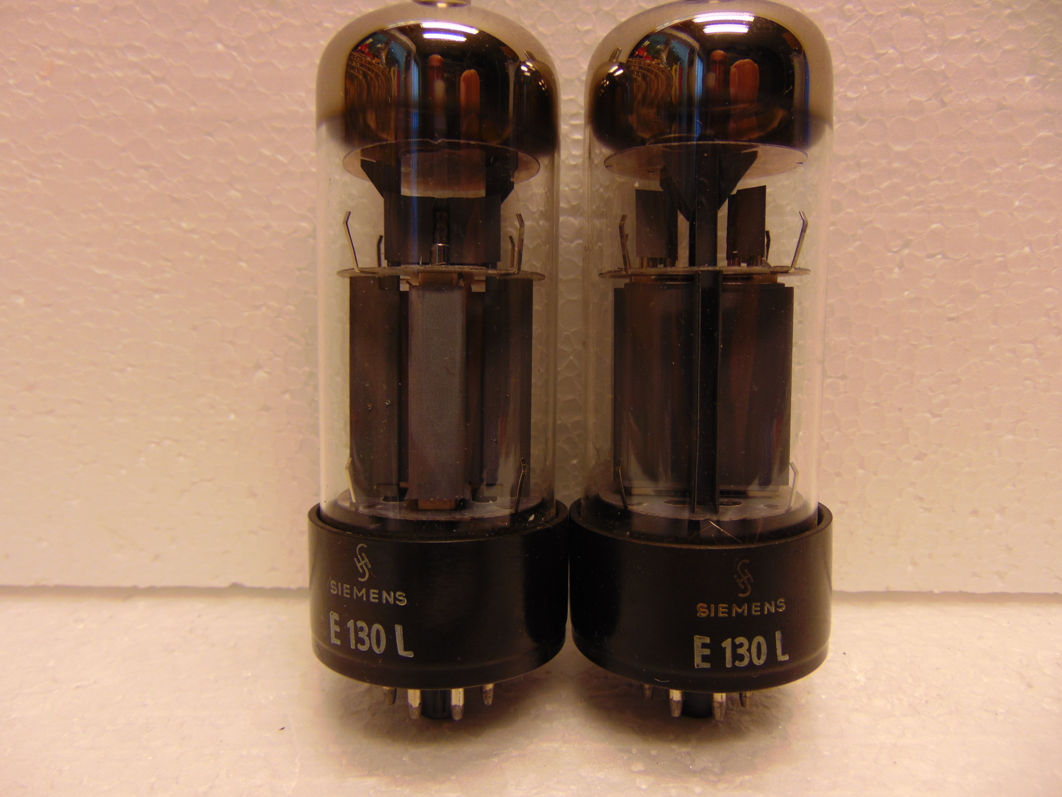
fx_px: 767
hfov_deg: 69.4
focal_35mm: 25
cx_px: 531
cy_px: 398
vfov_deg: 54.9
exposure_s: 1/30
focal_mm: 4.5
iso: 80
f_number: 3
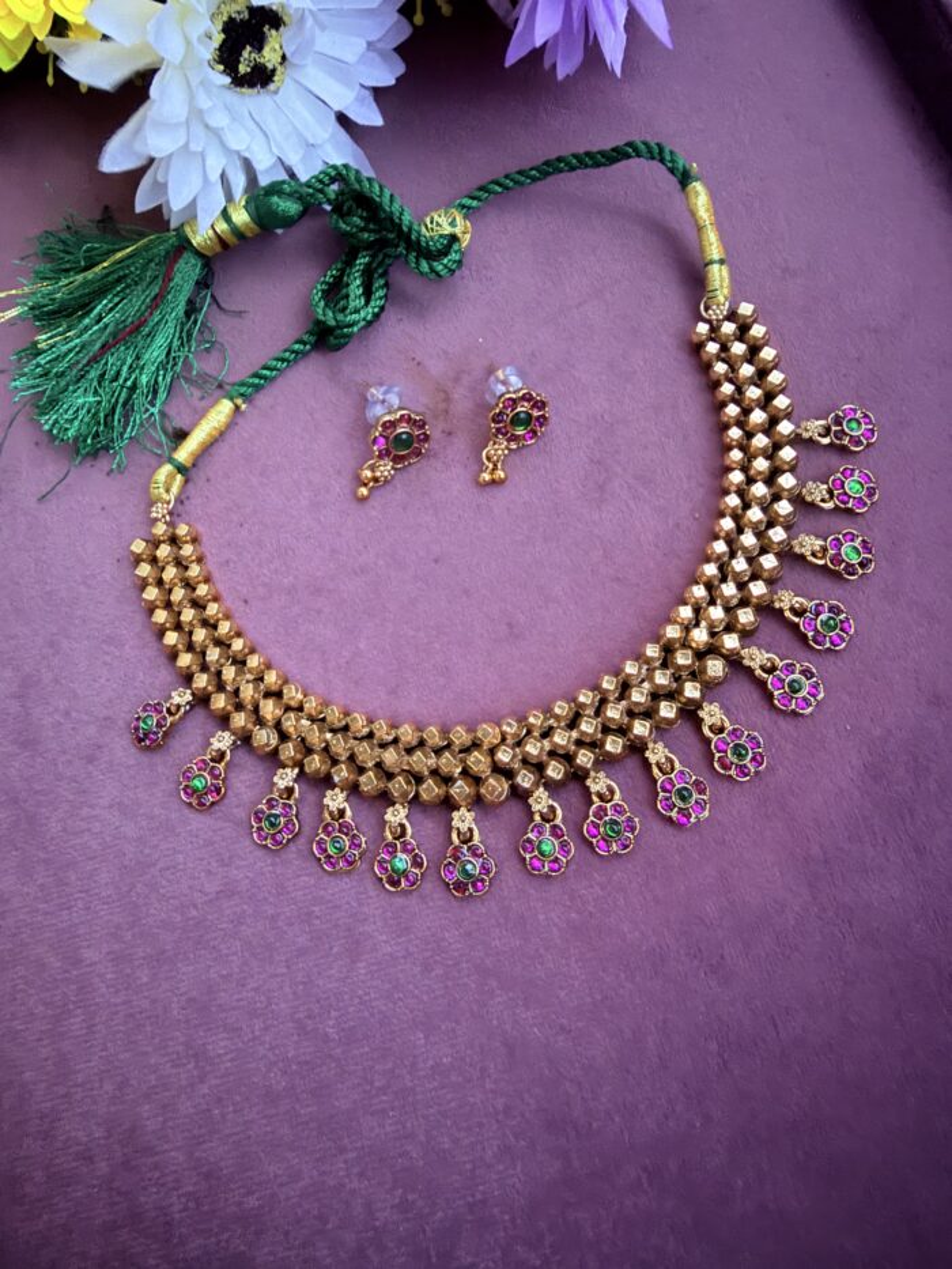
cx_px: 476
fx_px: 880
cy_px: 634
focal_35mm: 24
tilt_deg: -68.6
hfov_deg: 56.8
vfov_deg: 71.6
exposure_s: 1/6
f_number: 2.2
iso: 500
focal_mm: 2.22
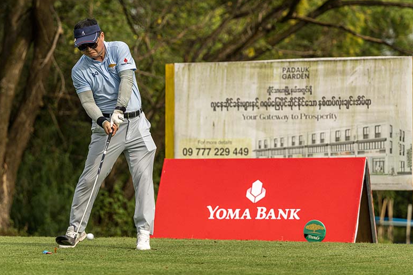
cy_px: 119
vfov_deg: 10.1
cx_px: 236
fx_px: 1561
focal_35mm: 136
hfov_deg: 15.1
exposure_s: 1/4000
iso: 250
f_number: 2.8
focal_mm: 110
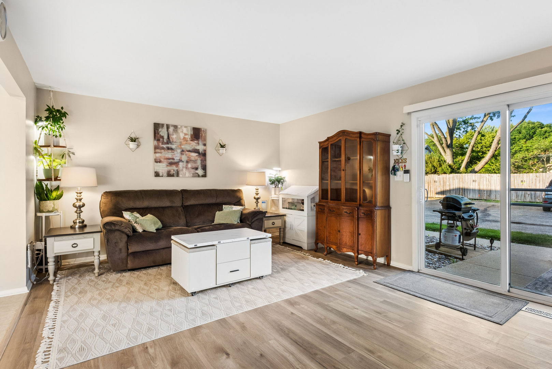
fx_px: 291
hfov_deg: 86.9
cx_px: 276
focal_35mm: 19
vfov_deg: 64.6
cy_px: 184
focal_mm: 19
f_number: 8
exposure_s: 1/20
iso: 800
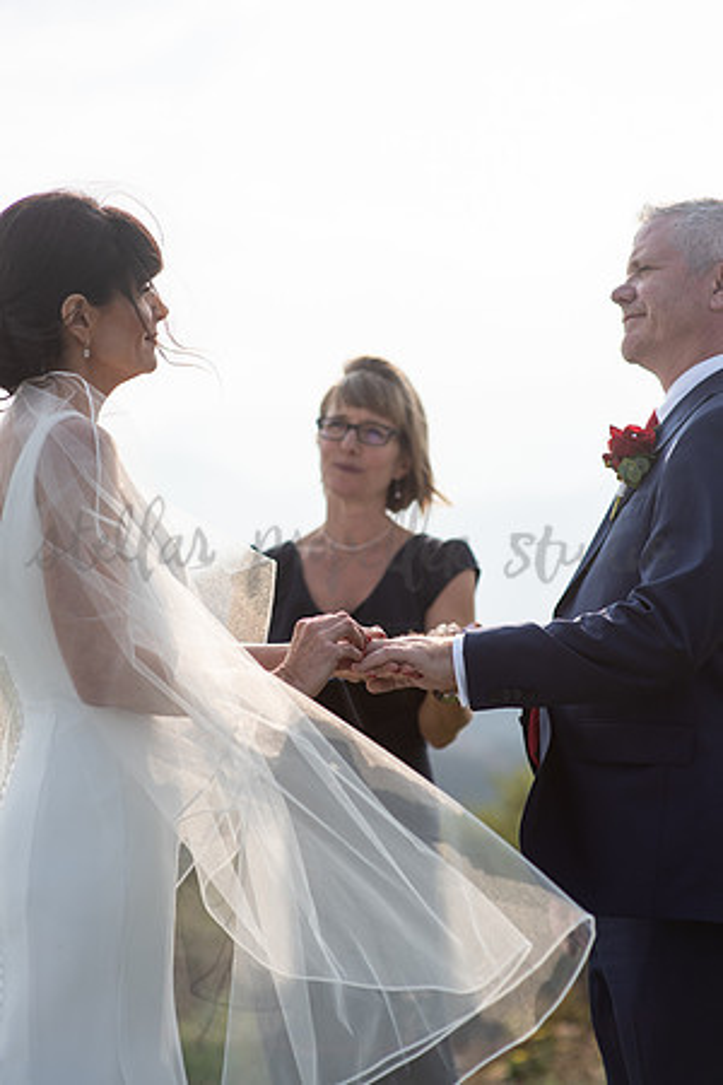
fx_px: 2560
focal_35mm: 85
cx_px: 362
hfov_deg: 16.1
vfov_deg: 23.9
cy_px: 542
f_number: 2.5
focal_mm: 85
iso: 160
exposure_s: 1/3200
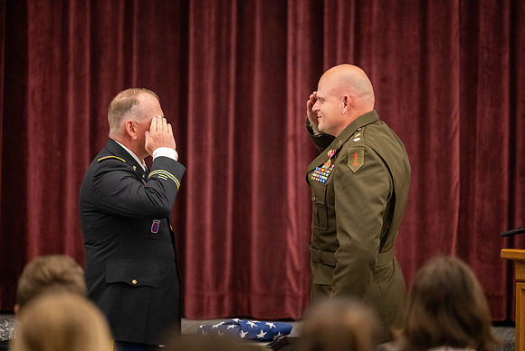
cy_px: 176
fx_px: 2553
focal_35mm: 175
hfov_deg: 11.7
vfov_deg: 7.9
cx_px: 262
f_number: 2.8
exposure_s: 1/200
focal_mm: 175
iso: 5000
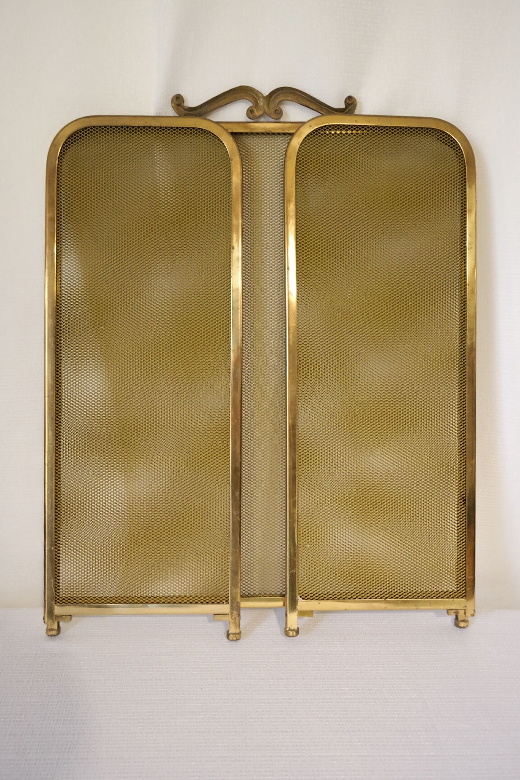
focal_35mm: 30
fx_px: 650
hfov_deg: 43.6
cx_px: 260
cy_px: 390
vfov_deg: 61.9
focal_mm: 20
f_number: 6.3
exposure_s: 1/30
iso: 1600
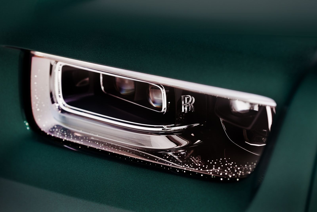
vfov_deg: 16.1
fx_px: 748
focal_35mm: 85
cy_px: 106
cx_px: 158
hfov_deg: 23.9
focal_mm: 85
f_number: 2.2
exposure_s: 1/100
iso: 250
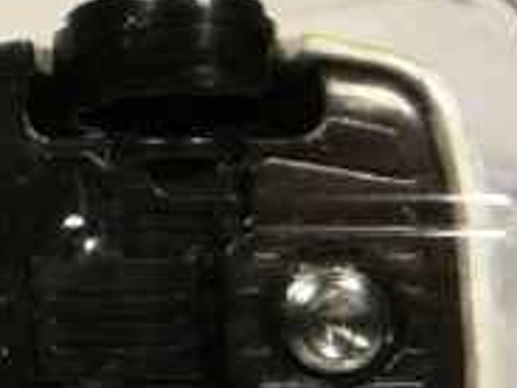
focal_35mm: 127
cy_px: 146
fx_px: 1897
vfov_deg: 11.7
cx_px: -247
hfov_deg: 14.5
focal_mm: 4.6
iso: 100
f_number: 2.8
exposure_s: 1/80
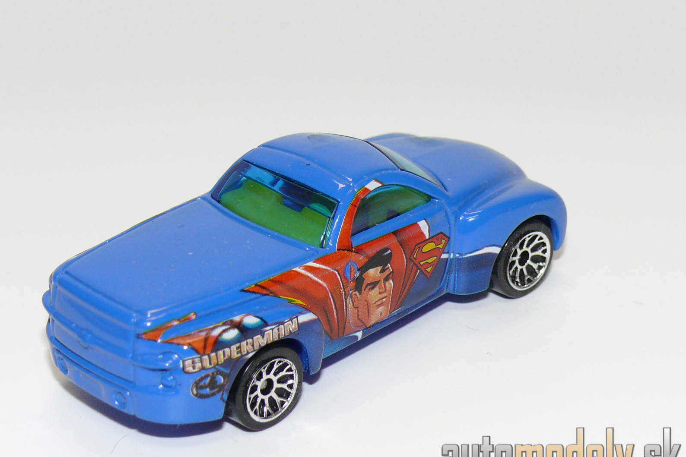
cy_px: 234
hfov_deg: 18.6
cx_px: 342
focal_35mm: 110
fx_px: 2096
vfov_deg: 12.5
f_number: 4
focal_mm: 13.7
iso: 100
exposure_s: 1/30
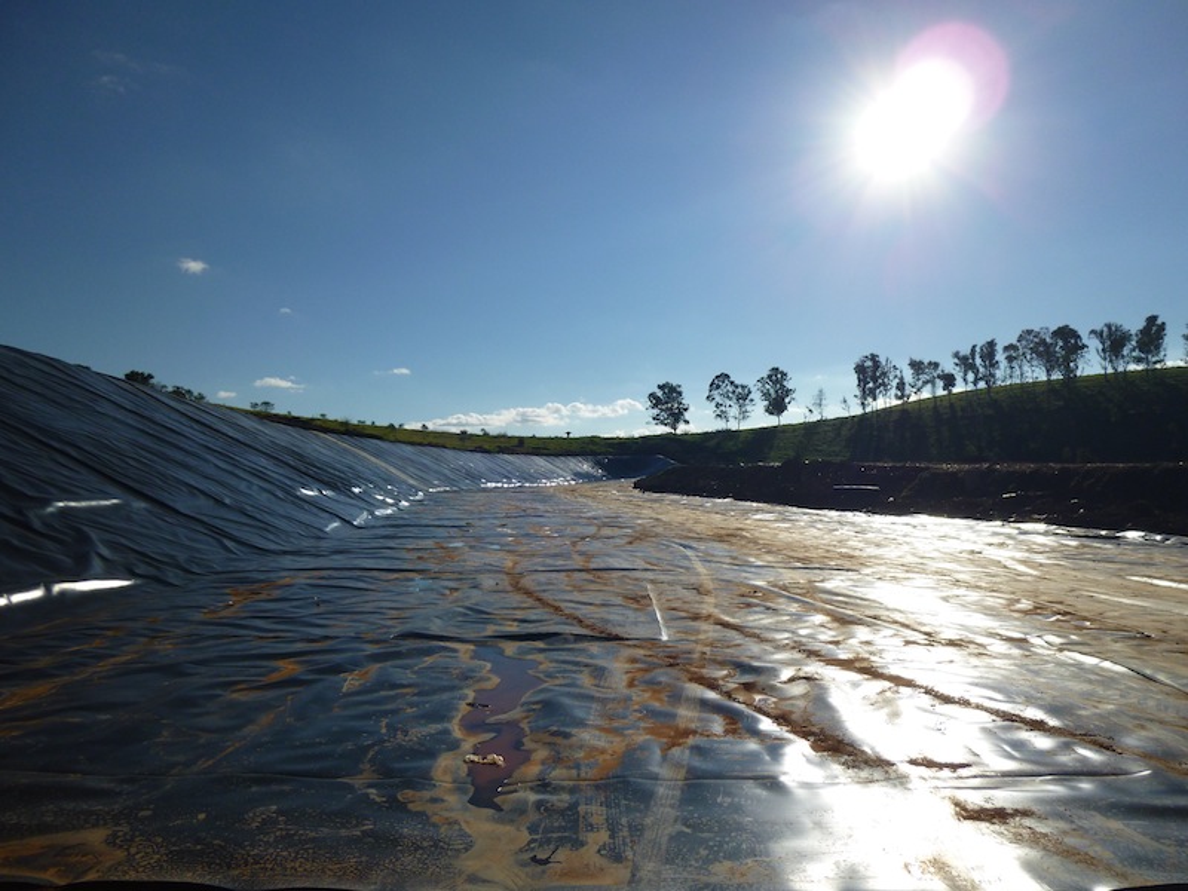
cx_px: 594
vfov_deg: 54.9
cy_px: 446
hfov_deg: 69.4
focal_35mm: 25
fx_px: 858
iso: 100
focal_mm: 4.5
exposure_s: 1/400
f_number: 9
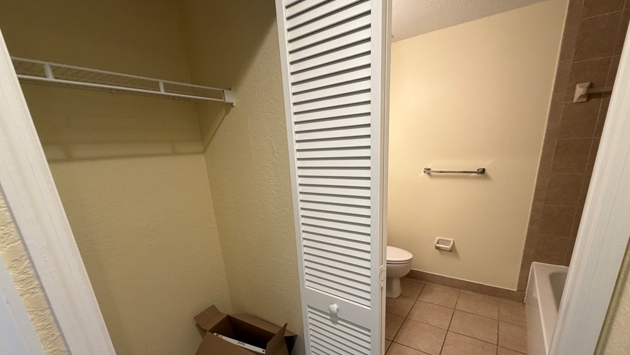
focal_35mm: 16
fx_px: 267
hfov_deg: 99.3
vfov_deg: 65.7
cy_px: 230
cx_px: 329
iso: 200
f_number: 2.2
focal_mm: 2.22
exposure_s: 1/60
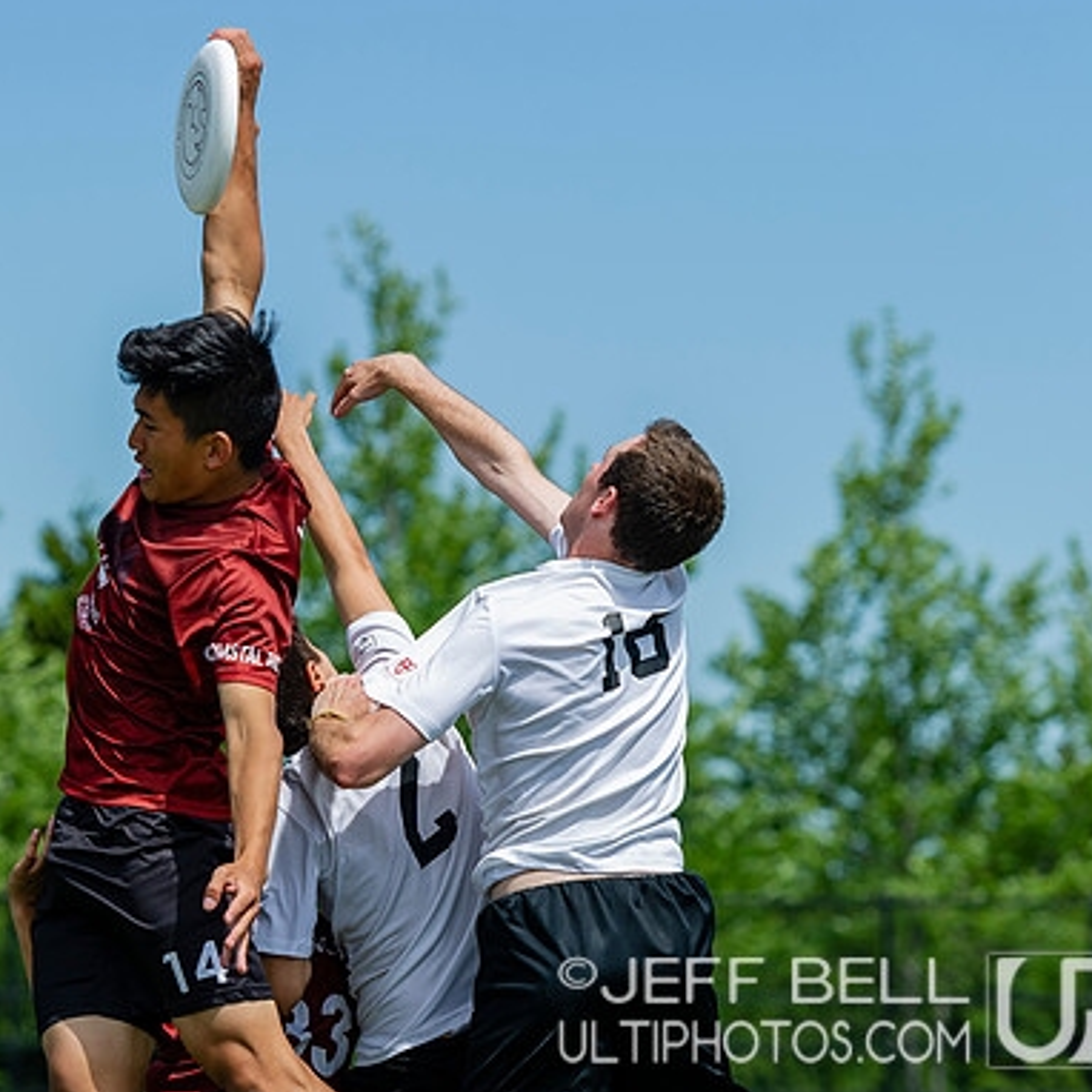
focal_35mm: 234
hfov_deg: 7.5
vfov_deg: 7.5
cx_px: 369
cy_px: 702
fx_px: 8352
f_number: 4
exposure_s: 1/1600
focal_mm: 135
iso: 200
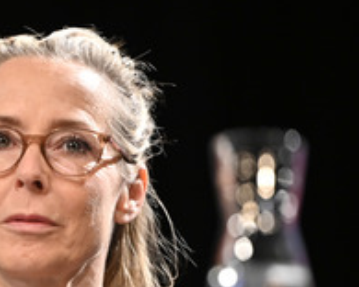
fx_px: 4601
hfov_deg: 4.5
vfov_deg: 3.6
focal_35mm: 433
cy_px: 239
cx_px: 29
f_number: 2.8
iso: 1600
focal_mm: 200
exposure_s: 1/320
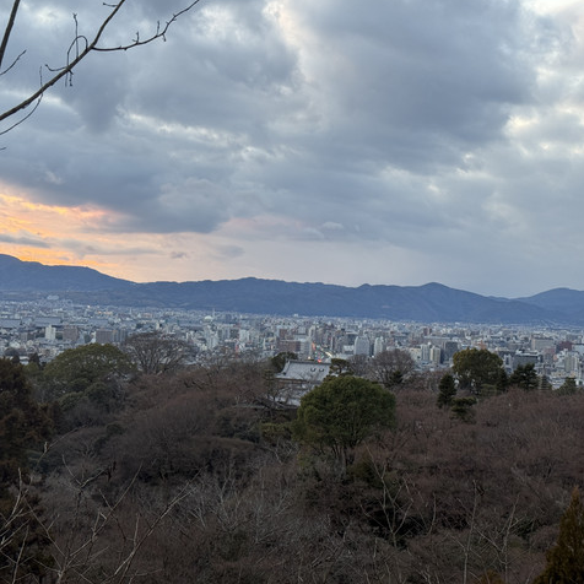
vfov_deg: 30.0
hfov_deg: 30.0
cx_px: 324
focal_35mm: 57
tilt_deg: +0.5
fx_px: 1088
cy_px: 291
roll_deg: -2.9
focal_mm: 6.76
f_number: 1.78
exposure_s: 1/121
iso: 80
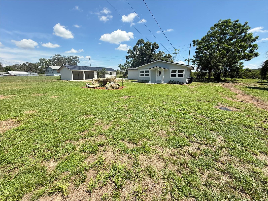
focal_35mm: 14
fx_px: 108
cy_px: 100
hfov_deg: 102.1
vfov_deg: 85.7
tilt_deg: -12.7
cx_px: 134
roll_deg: -1.3
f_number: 2.2
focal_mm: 2.22
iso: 50
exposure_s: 1/1001
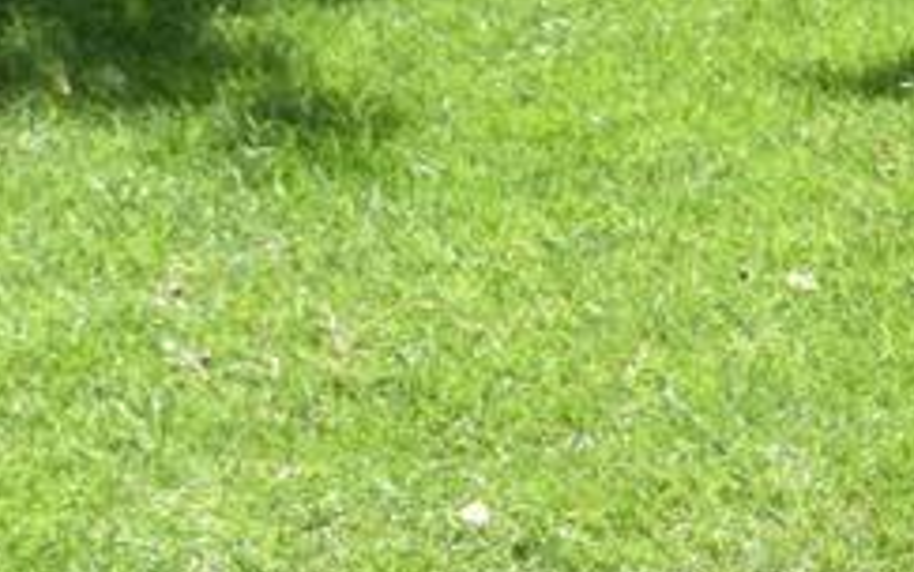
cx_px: 1527
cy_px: -591
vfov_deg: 7.4
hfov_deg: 11.6
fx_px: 4236
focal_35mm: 170
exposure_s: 1/160
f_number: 6.3
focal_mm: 18
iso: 100
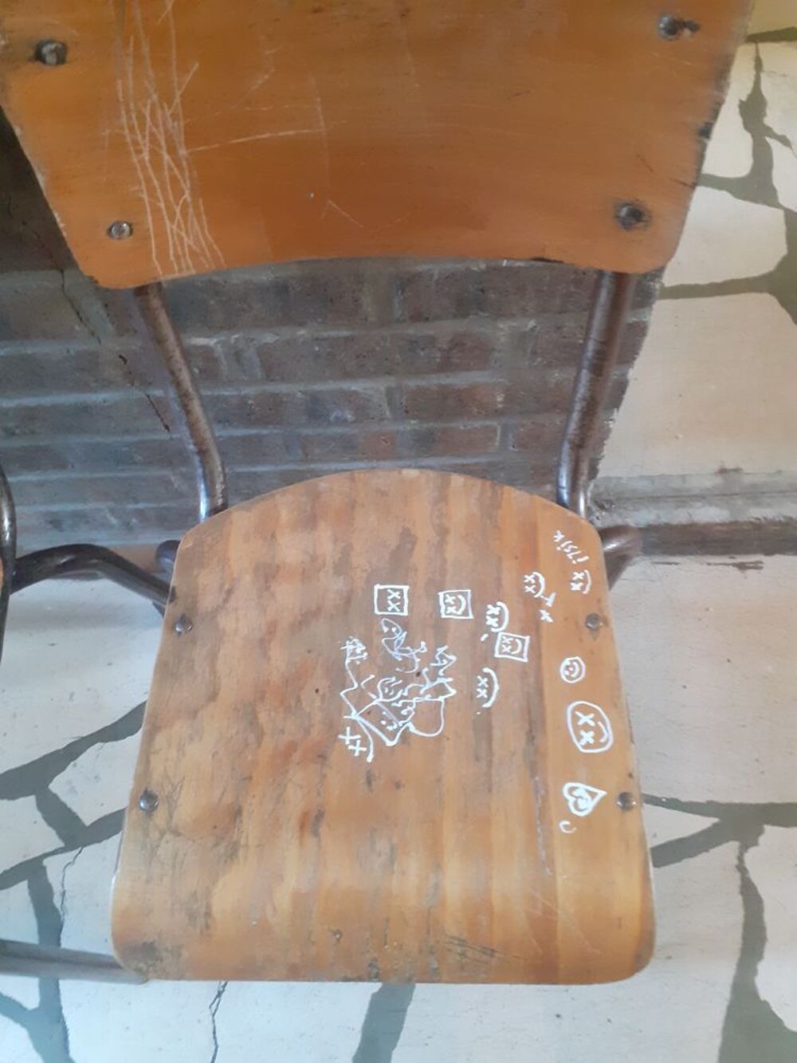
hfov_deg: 51.4
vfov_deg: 65.3
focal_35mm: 27
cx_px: 398
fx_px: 829
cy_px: 532
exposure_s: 1/25
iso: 500
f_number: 1.9
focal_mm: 3.6
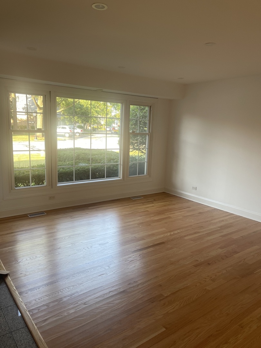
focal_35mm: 25
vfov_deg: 69.4
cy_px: 174
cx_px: 130
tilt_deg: -10.2
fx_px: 251
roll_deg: -1.8
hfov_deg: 54.9
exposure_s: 1/121
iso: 64
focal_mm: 5.1
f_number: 1.6
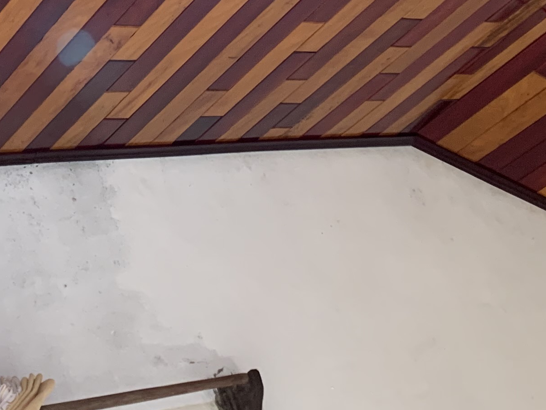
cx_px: 143
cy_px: -62
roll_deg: +21.5
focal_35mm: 87
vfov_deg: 16.4
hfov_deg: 22.3
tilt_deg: +26.5
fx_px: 1372
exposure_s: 1/60
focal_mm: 4.25
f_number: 1.8
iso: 200
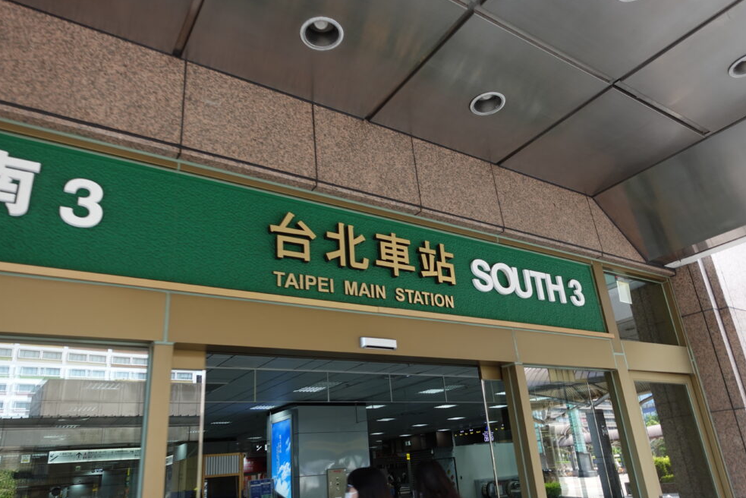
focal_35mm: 25
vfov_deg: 51.3
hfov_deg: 71.5
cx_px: 384
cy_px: 256
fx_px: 518
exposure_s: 1/60
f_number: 2.8
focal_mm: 9.4
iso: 125
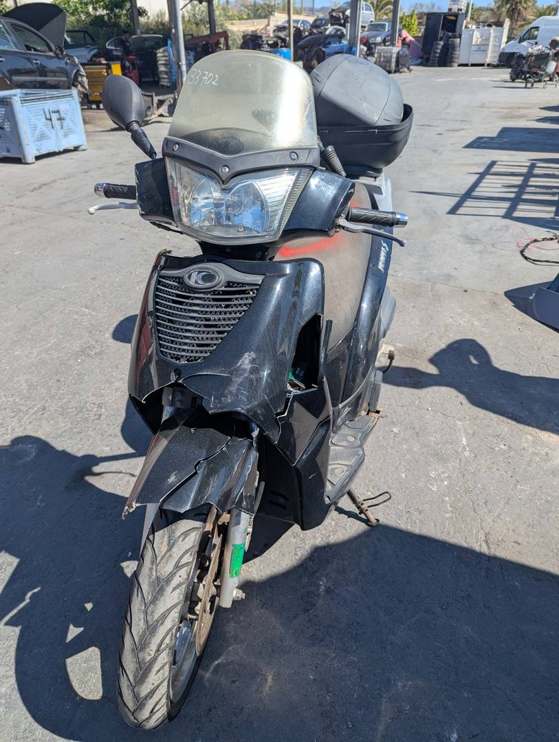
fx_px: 516
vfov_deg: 71.5
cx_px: 280
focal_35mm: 24
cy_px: 371
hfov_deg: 56.9
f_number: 1.85
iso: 42
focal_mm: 6.81
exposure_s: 1/2020
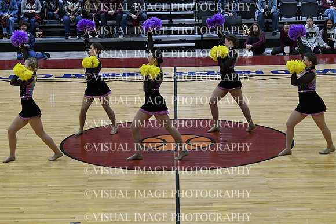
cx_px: 168
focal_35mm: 120
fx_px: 1120
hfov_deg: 17.1
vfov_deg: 11.4
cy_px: 112
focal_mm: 80
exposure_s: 1/500
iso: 4000
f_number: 4
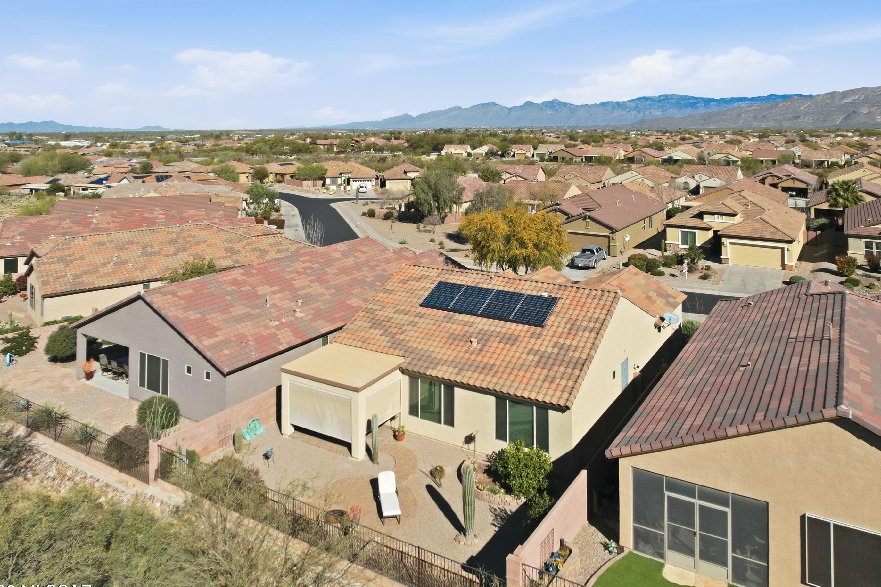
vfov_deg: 53.1
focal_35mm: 24
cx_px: 441
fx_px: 587
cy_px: 301
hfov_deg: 73.7
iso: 100
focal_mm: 8.4
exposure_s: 1/2500
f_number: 2.8
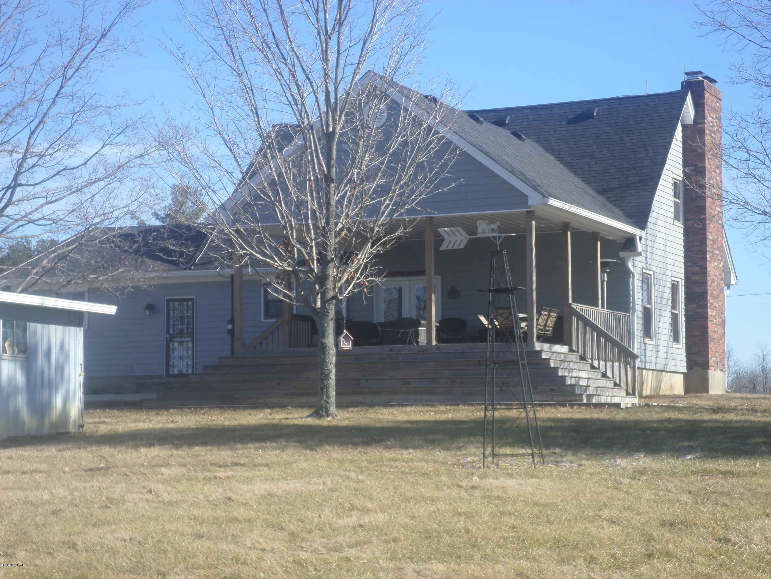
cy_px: 290
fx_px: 1827
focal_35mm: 82
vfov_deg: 18.0
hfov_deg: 23.8
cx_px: 386
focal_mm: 14.6
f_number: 4.7
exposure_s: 1/250
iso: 80
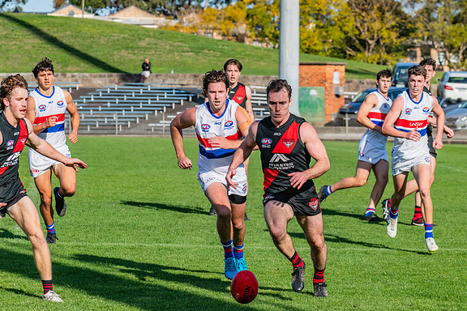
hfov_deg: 11.1
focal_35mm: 185
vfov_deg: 7.4
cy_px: 143
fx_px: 2400
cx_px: 252
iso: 800
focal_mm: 170
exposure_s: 1/1600
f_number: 10
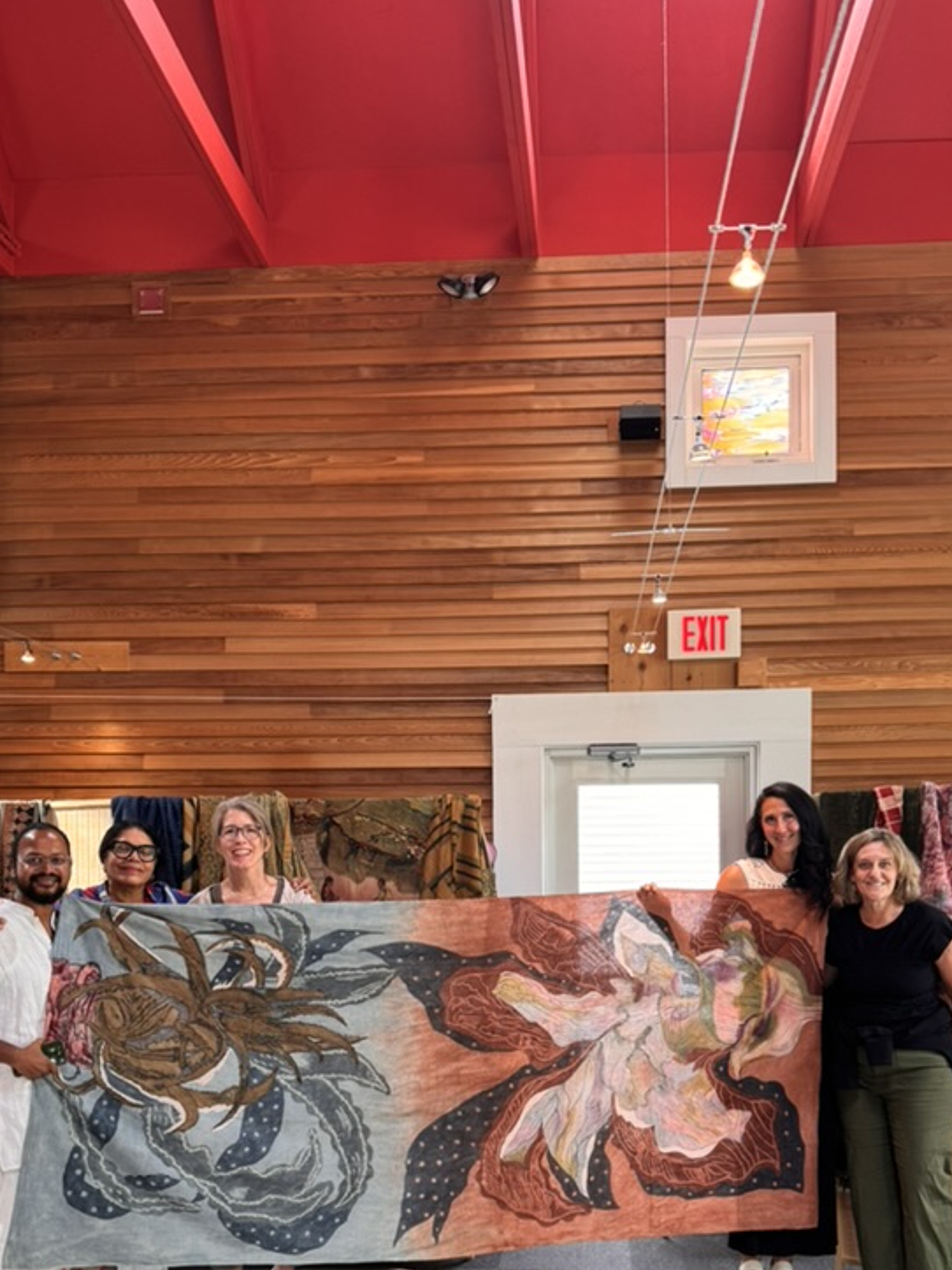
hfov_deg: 41.7
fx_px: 1247
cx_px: 520
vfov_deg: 52.7
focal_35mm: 34
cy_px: 866
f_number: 1.78
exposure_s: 1/60
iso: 125
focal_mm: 6.76
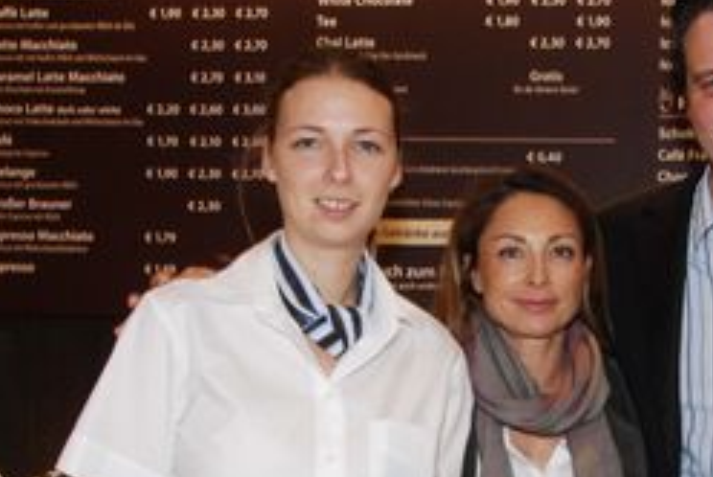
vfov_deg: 19.8
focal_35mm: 68
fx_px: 1348
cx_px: 618
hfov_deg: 28.7
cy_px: 386
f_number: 5.6
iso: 640
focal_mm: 22
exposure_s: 1/30
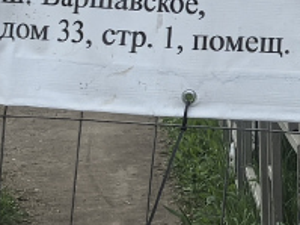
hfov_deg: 8.6
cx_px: 552
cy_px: -214
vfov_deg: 6.5
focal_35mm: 222
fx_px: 1923
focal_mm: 6.98
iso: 320
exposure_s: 1/4444
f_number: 2
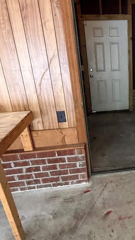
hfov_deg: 37.3
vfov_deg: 66.1
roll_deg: +0.2
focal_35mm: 29
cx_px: 124
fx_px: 185
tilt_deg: -17.8
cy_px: 115
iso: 640
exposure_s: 1/60
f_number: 2.2
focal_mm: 2.22
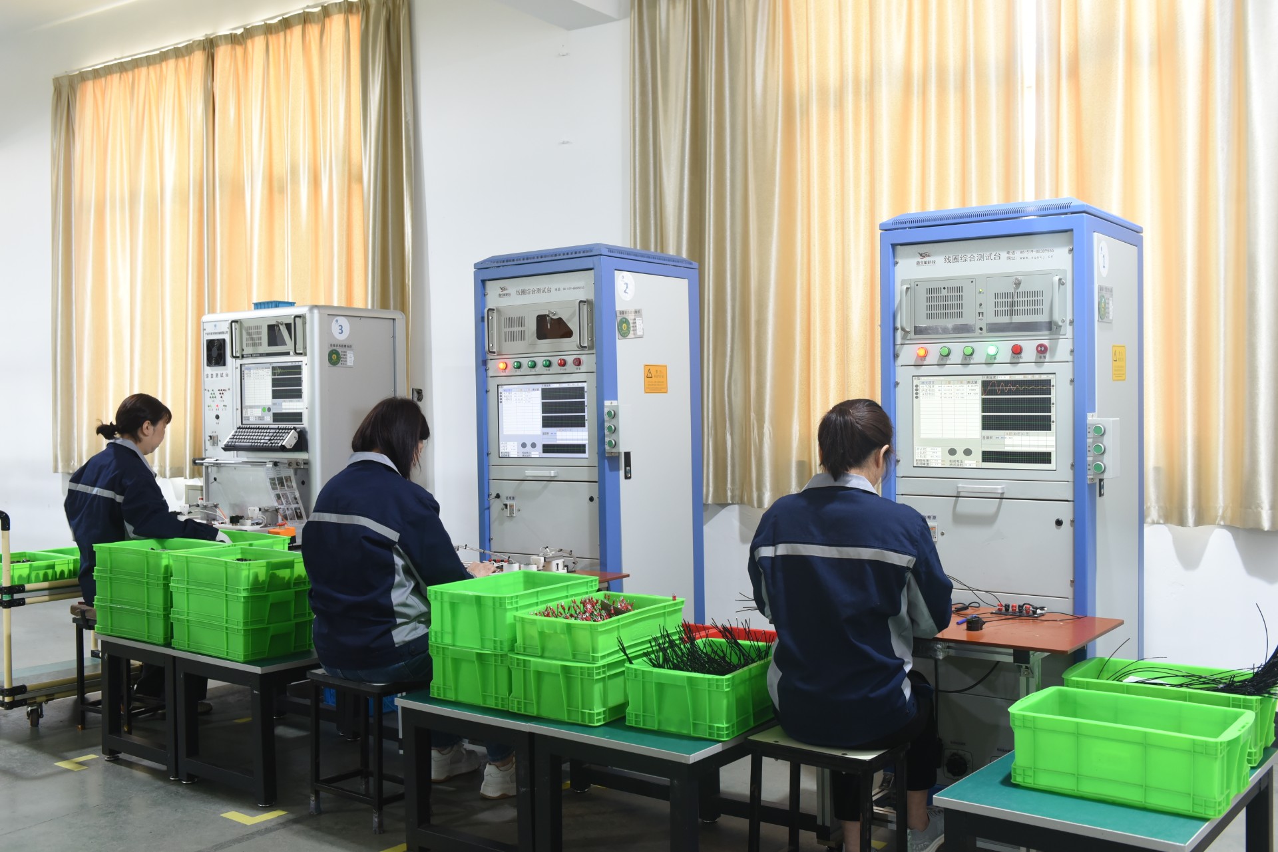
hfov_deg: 54.4
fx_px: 1243
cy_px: 426
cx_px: 639
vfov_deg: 37.9
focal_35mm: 35
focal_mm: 35
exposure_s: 1/30
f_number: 5.6
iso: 1000
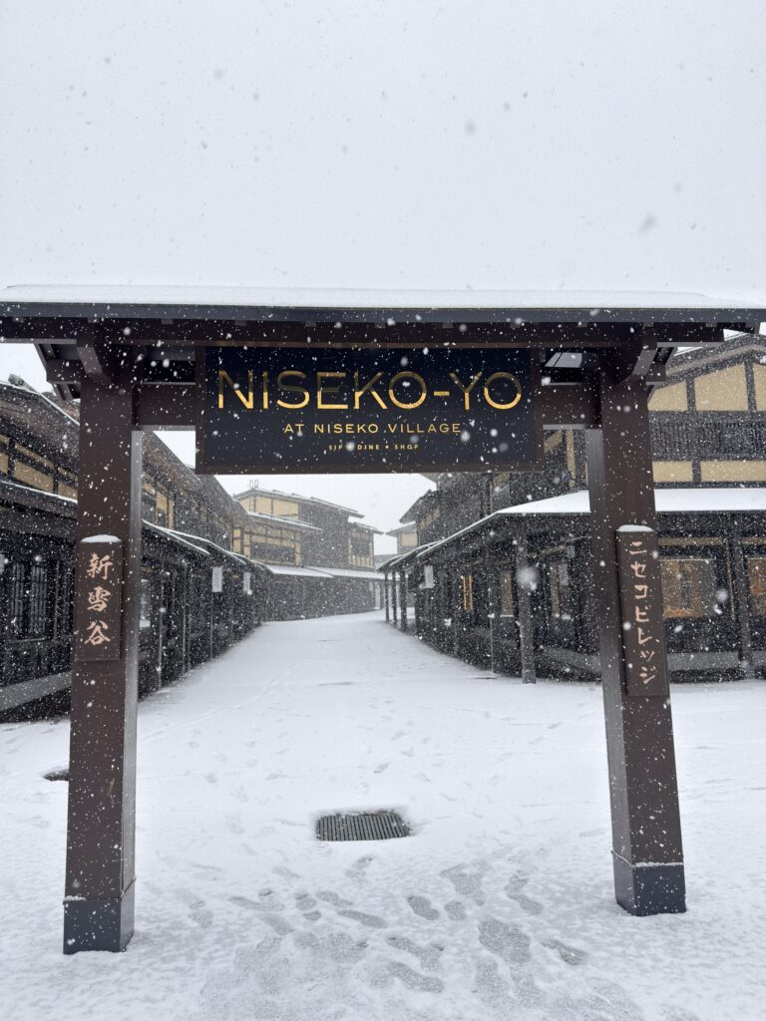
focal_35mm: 24
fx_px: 708
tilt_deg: +8.2
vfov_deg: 71.6
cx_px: 383
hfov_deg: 56.8
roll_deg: +0.0
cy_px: 510
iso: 100
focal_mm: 6.76
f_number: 1.78
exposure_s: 1/405
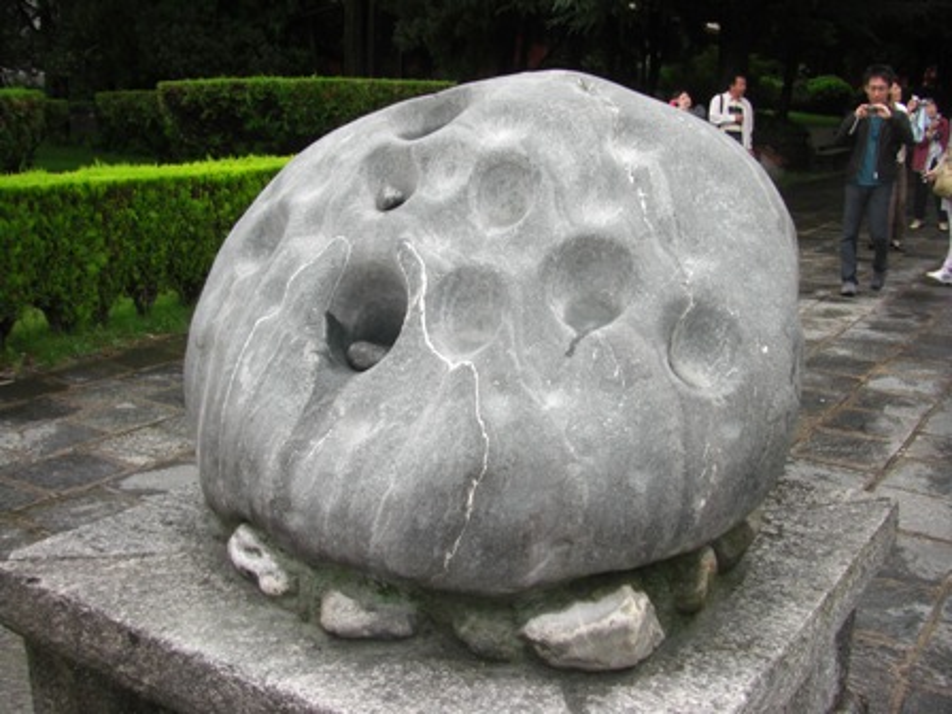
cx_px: 476
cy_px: 357
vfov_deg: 37.7
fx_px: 1045
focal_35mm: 38
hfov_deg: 49.0
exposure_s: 1/80
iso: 64
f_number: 4.6
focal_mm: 6.3
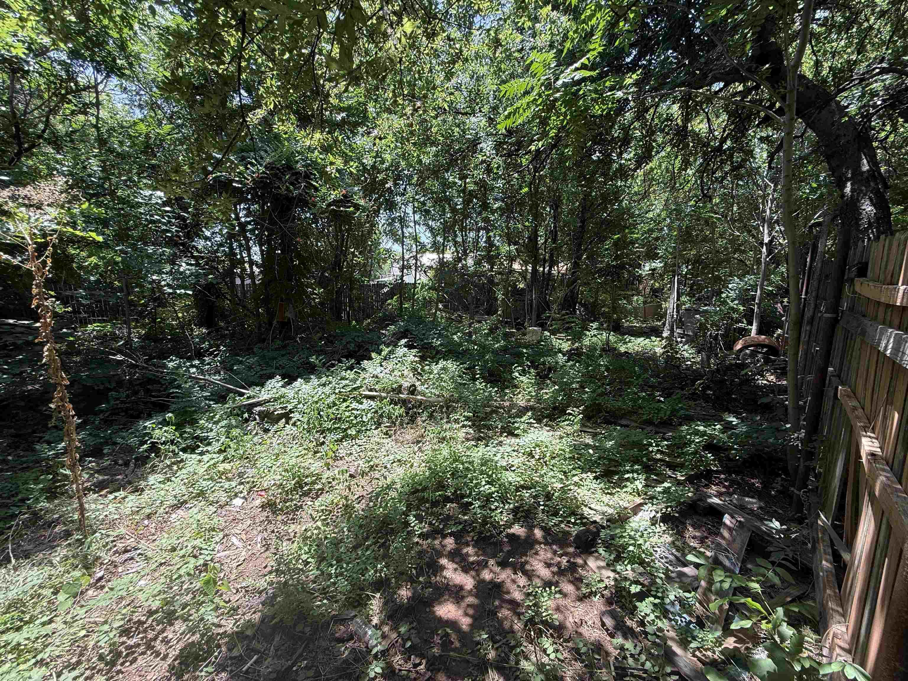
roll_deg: -0.4
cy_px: 340
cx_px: 454
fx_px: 367
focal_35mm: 14
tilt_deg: -7.8
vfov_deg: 85.7
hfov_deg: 102.1
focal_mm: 2.22
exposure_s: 1/245
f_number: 2.2
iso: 50
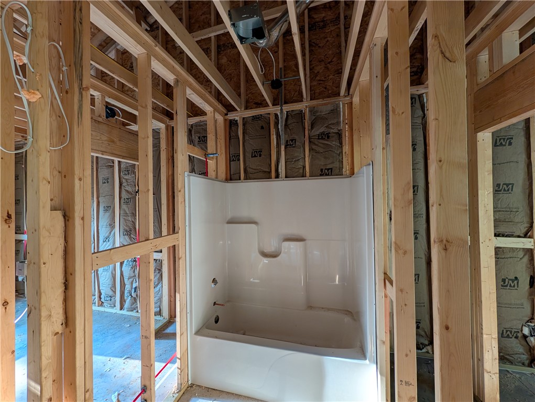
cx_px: 268
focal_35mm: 12
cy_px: 201
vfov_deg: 94.6
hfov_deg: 110.5
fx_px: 186
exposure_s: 1/27.8
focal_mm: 2.02
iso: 126
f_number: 1.7
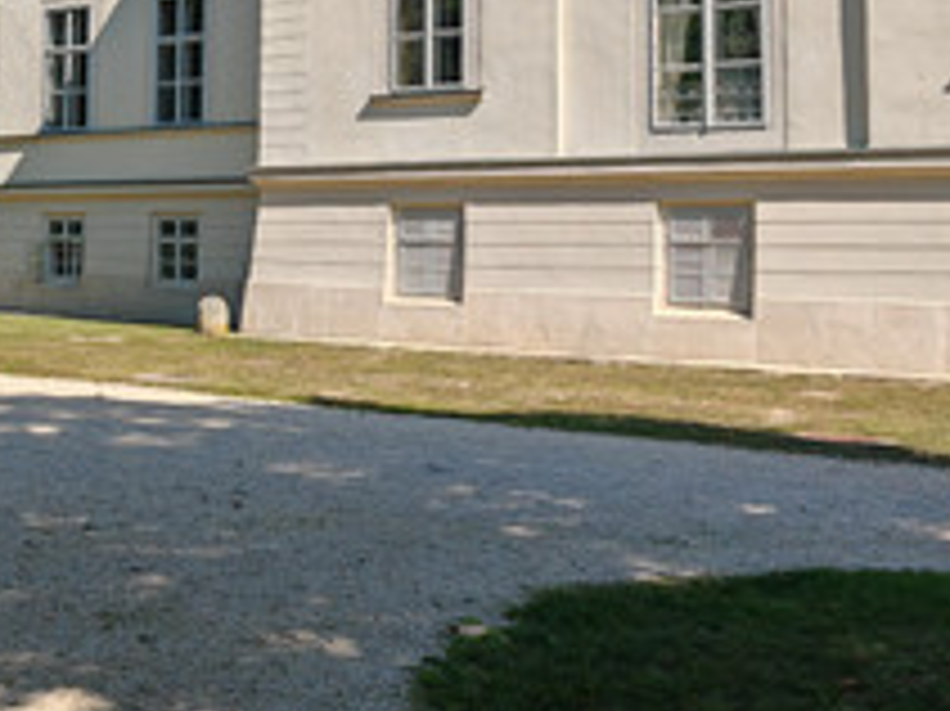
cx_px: 59
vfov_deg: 22.4
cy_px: 88
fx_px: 1755
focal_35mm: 64
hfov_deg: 28.8
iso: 50
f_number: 1.6
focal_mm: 7.62
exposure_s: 1/2400
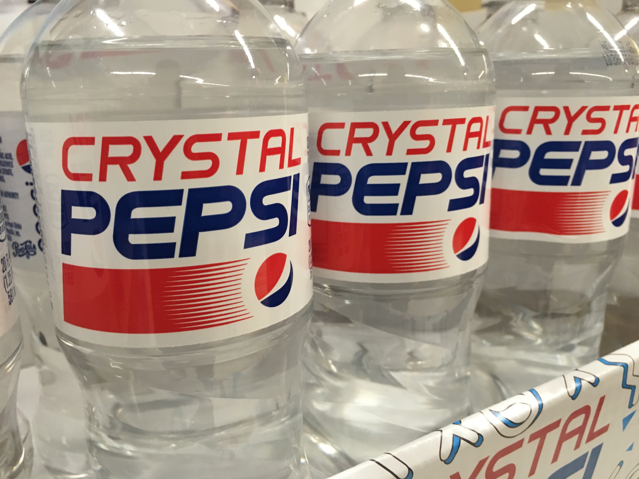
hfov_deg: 61.7
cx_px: 320
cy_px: 240
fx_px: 535
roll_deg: +1.7
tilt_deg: -14.8
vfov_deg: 48.2
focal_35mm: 29
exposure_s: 1/30
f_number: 2.2
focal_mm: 4.15
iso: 100
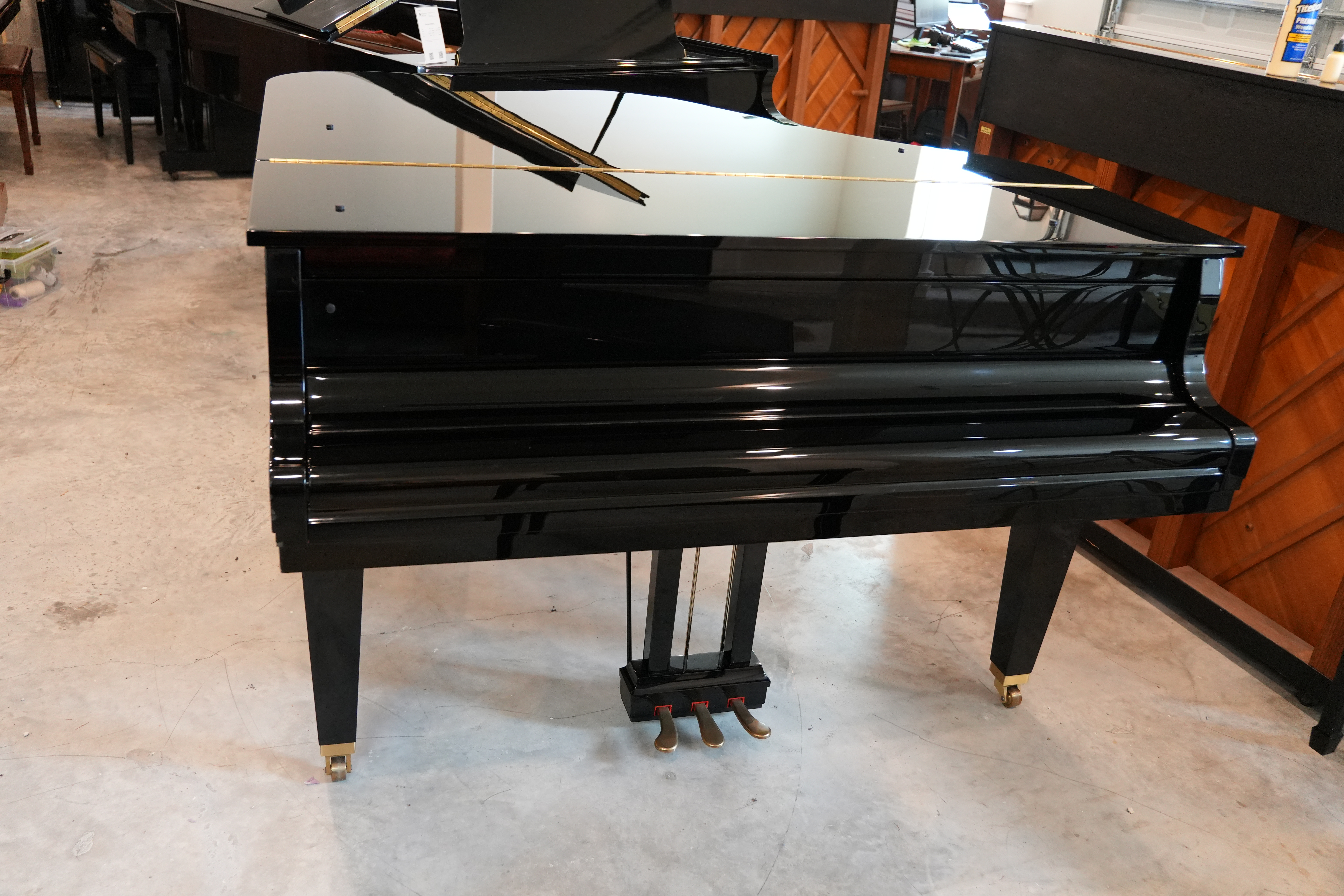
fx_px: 1176
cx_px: 672
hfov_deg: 59.5
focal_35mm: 32
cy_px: 448
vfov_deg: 41.7
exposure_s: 1/160
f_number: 2.8
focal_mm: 21
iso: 2000
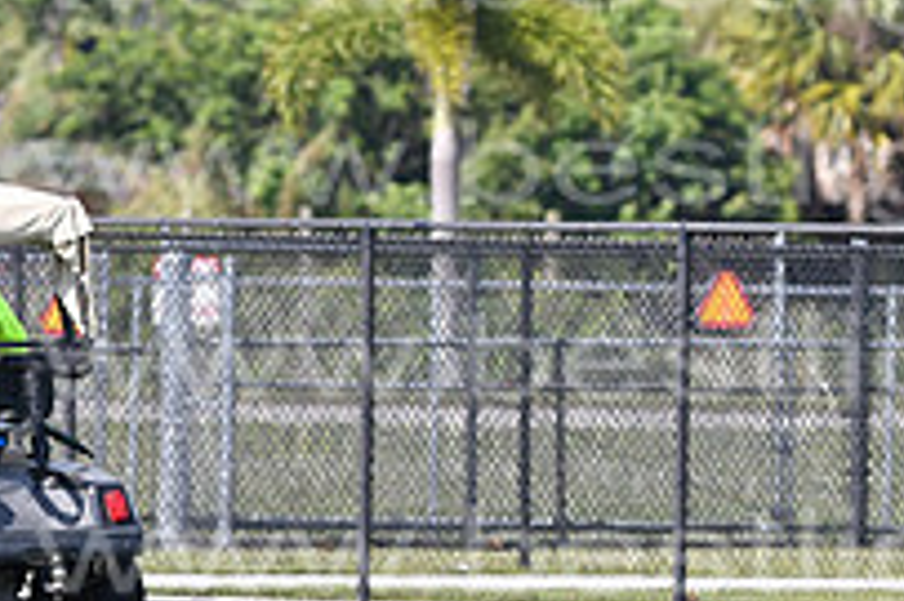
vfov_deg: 1.1
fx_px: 32266
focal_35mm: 1286
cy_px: 465
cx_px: 1055
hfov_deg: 1.6
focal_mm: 300
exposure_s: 1/1600
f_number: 5.6
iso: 400
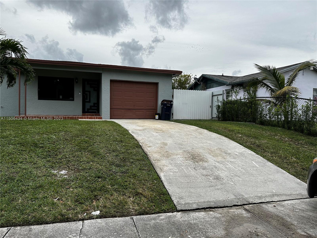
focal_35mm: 24
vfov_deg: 56.8
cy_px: 119
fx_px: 220
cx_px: 158
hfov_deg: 71.6
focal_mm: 6.86
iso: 80
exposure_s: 1/2252
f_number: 1.78
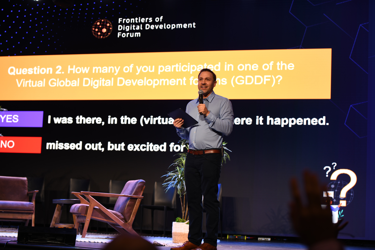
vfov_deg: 18.2
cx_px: 188
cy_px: 125
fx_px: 781
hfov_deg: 27.0
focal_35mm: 75
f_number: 2.8
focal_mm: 75
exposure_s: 1/200
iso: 500
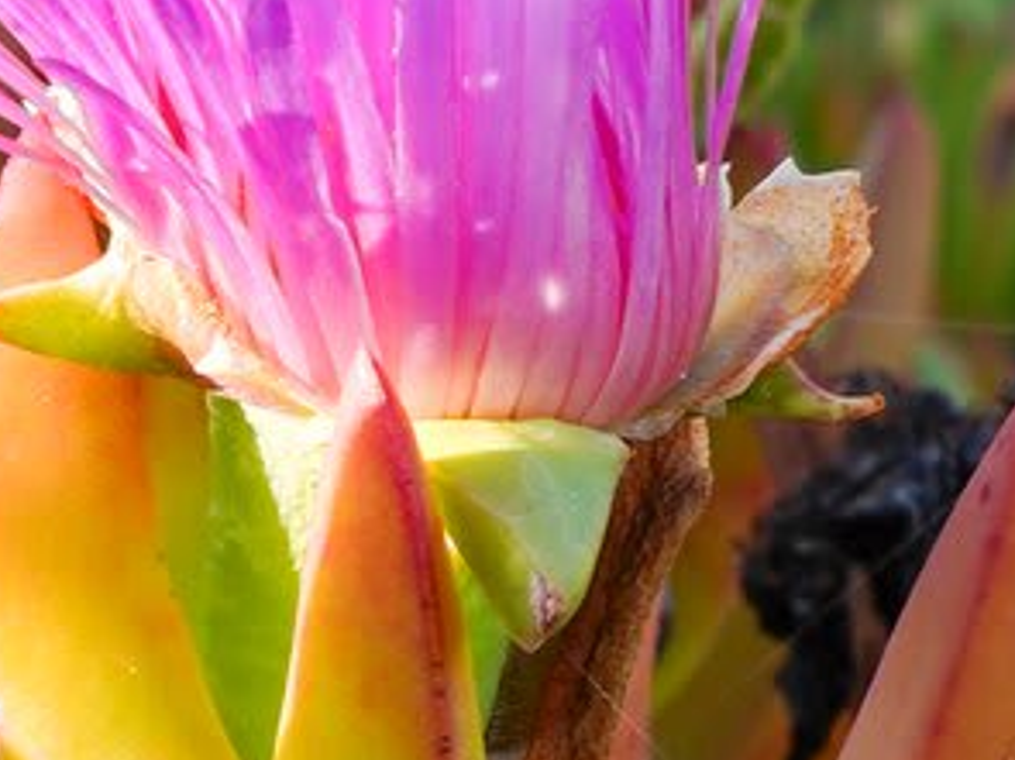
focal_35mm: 234
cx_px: 1160
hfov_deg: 8.4
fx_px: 6858
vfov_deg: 6.3
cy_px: -218
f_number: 14
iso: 200
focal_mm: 35
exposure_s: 1/40
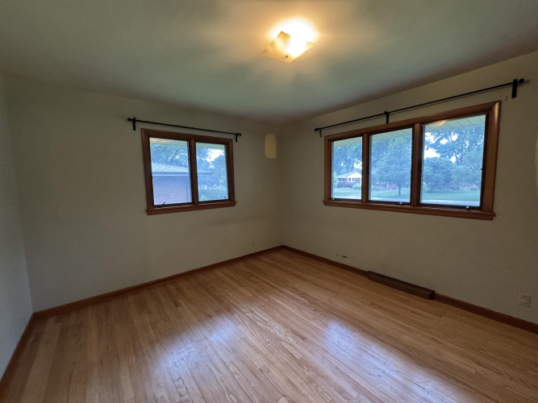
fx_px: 218
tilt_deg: -4.9
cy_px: 202
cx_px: 269
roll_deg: +1.0
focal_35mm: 14
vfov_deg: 85.7
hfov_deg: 102.1
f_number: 2.2
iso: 800
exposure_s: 1/60
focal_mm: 2.22
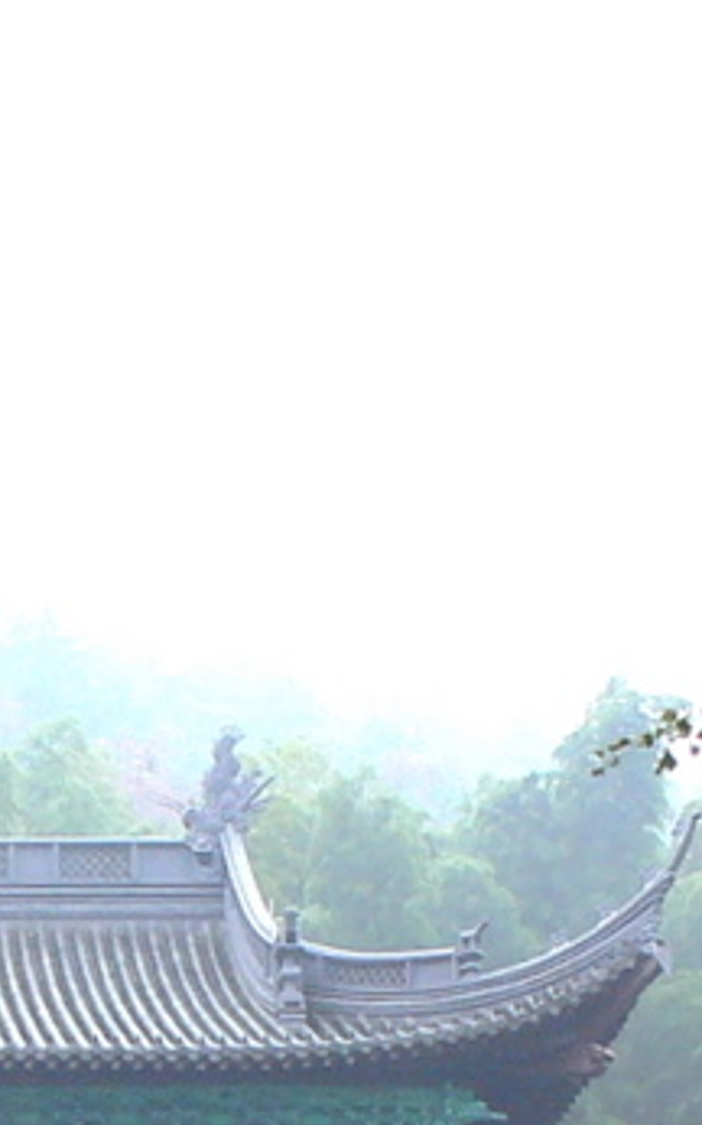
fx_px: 4932
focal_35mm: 161
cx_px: -234
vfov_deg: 12.5
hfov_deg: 8.0
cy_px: 1569
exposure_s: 1/100
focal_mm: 7.4
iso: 80
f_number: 4.5
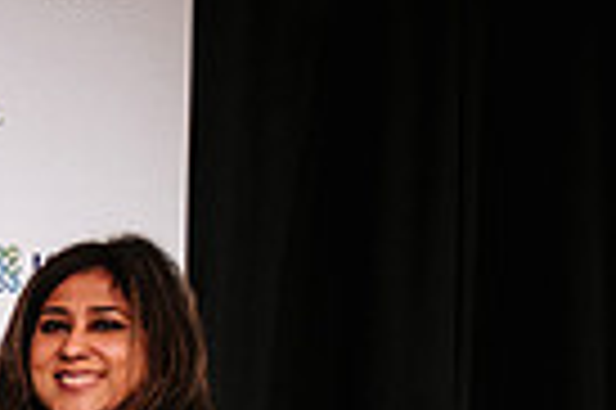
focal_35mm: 154
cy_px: 882
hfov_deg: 12.3
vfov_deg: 8.3
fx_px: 2632
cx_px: -452
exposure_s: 1/100
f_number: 2.8
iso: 800
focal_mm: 20.6
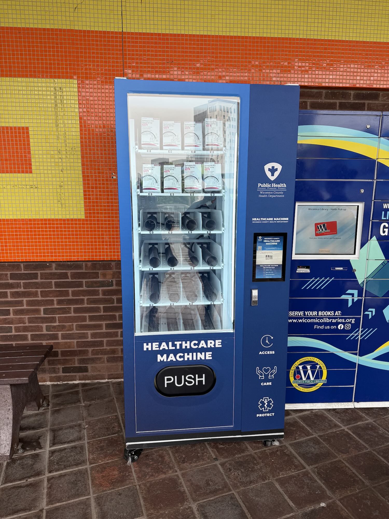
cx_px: 194
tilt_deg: -9.4
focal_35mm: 24
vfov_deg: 71.6
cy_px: 260
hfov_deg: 56.8
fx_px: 360
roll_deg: -0.3
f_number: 1.78
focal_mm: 6.76
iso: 125
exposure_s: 1/241
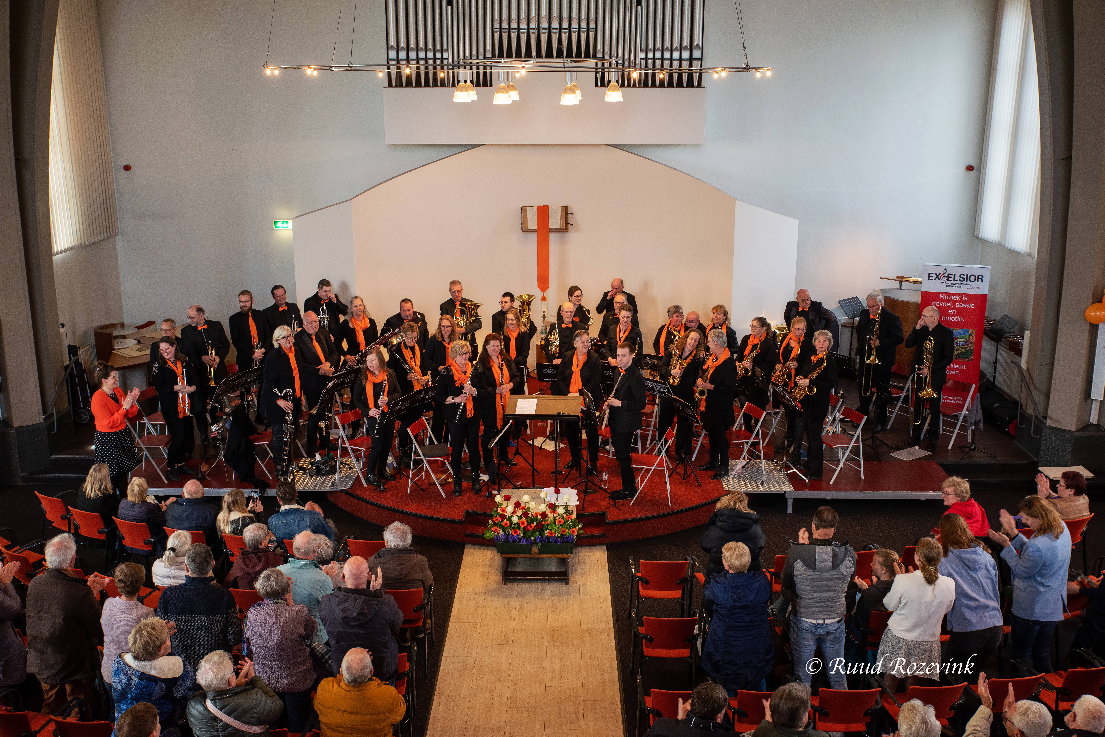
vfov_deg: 36.9
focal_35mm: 36
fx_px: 1105
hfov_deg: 53.1
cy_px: 368
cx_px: 552
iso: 800
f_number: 6.3
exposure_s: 1/40
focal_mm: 36
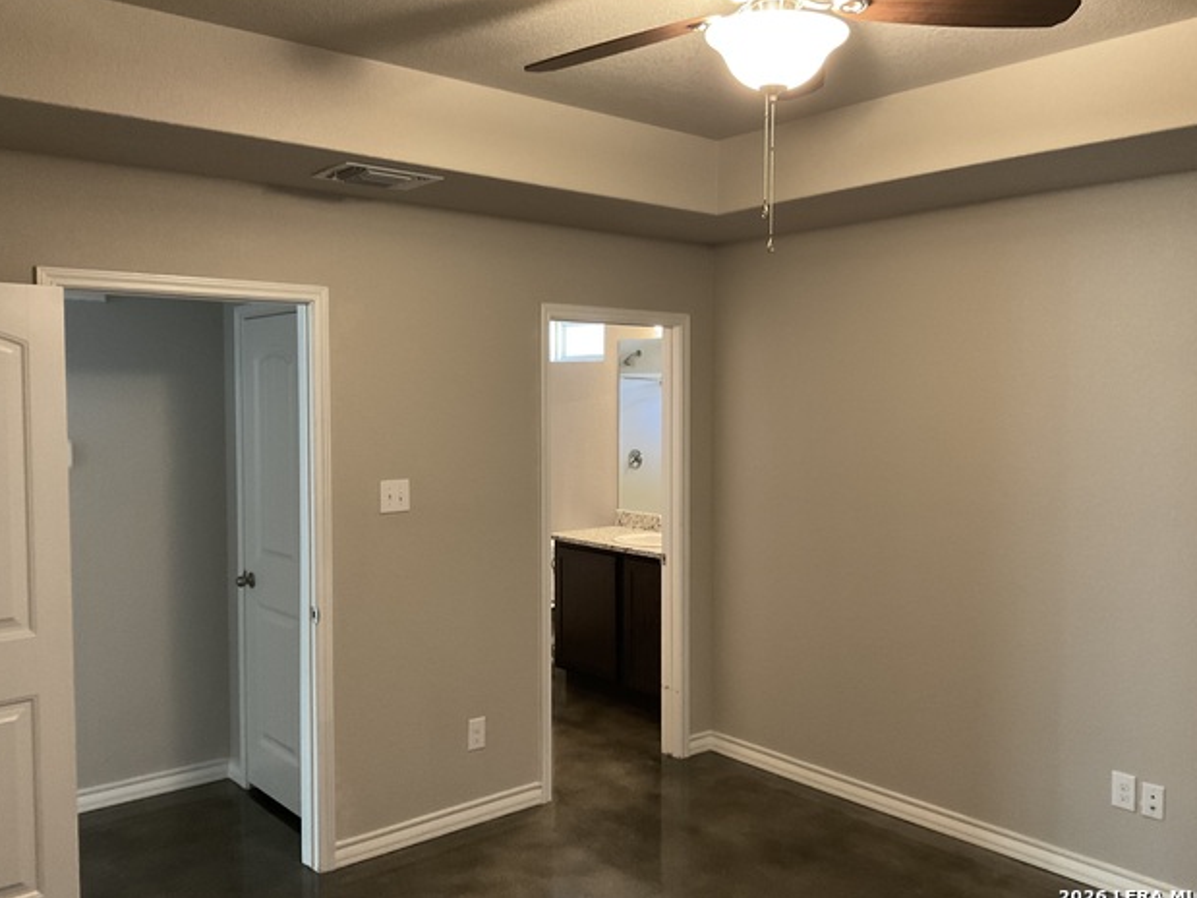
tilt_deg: -2.3
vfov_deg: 46.8
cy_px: 443
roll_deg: -0.4
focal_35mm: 30
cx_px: 594
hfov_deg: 60.0
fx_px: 1037
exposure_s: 1/40
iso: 250
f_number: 1.8
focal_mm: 3
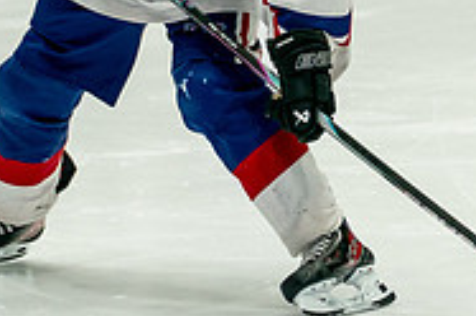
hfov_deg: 3.0
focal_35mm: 682
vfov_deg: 2.0
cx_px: 296
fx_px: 9002
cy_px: -25
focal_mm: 150
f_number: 2.8
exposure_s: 1/800
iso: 1600
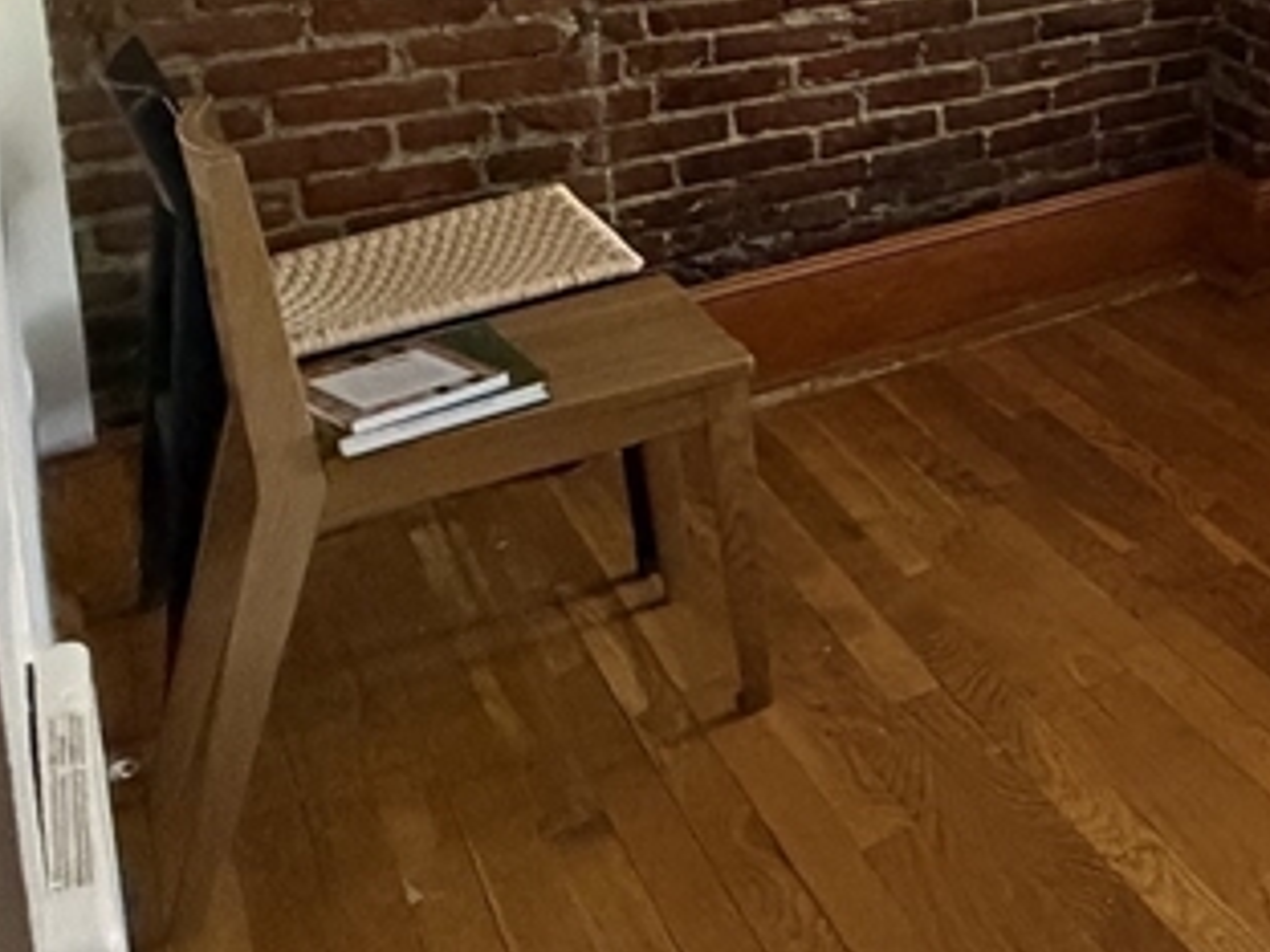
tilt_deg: -6.8
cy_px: -171
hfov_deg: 28.5
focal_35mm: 46
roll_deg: -0.3
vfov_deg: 27.9
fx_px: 1688
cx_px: 1860
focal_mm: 2.22
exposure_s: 1/60
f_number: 2.2
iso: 640
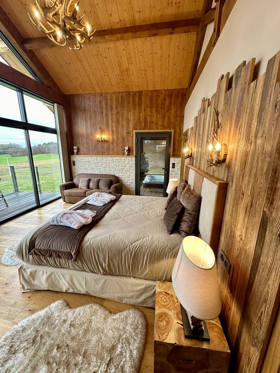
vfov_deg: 102.1
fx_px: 151
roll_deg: -0.4
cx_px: 140
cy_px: 186
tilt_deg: -14.2
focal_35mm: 14
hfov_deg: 85.7
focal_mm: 2.22
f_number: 2.2
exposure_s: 1/99
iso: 160
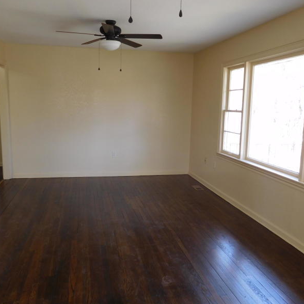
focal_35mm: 30
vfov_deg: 54.0
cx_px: 143
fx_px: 298
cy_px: 152
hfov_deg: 54.0
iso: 125
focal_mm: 4.5
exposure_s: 1/30
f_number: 3.4
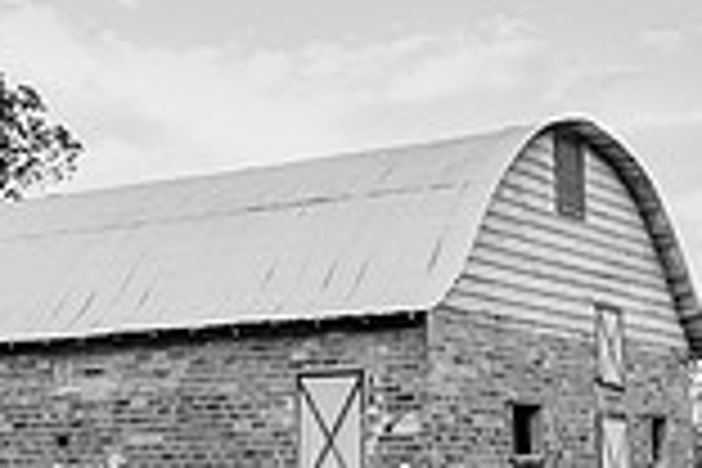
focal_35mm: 89
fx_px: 1735
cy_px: 11
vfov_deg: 15.1
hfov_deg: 22.9
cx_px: 328
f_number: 2.8
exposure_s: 1/500
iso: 160
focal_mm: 24
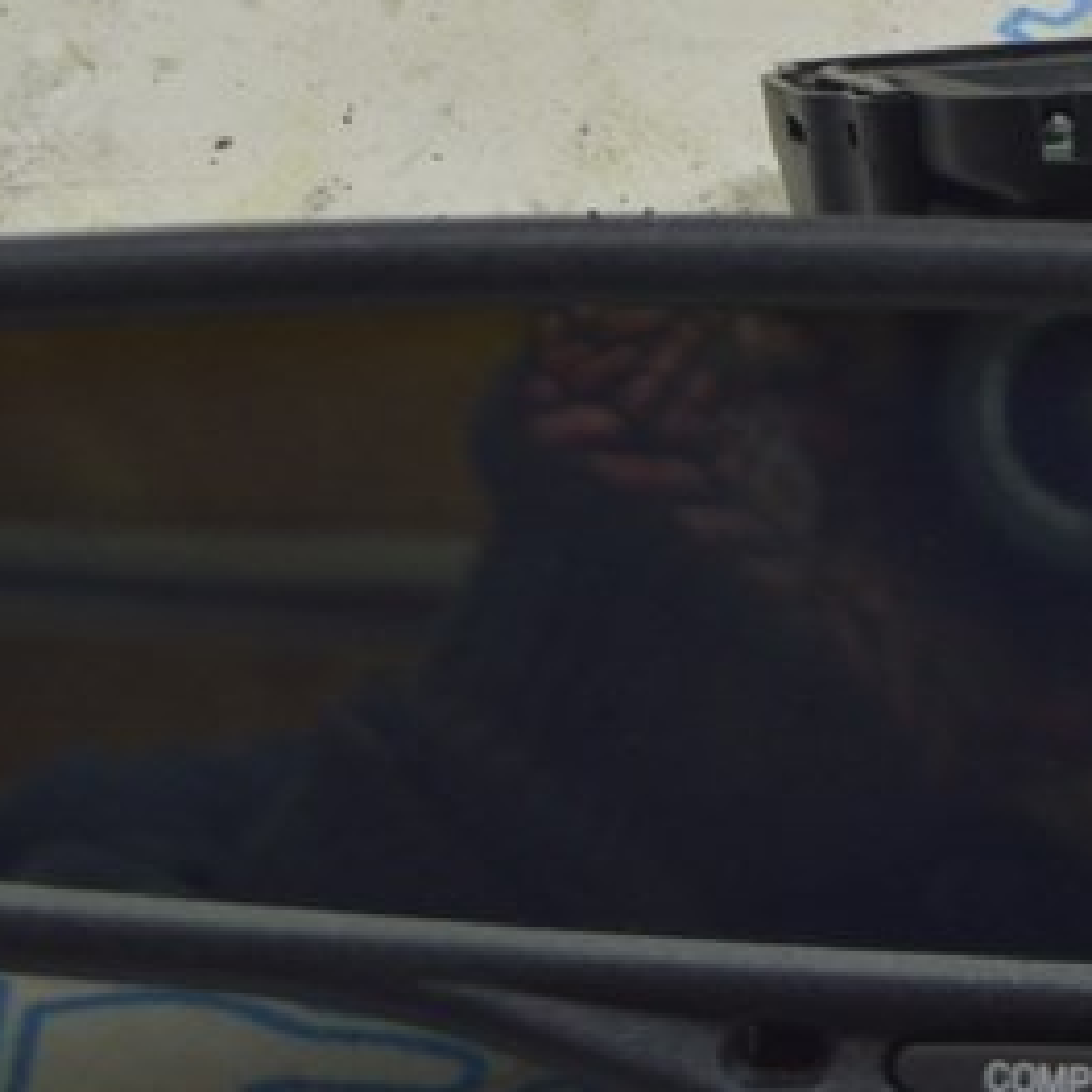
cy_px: 217
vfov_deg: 10.1
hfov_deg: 10.1
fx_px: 6162
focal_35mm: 173
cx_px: 1046
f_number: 4.5
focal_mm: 35
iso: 400
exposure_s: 1/50
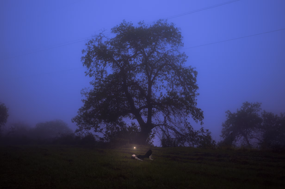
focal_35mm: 75
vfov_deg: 18.1
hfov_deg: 27.0
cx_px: 142
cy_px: 94
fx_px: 593
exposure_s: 1/2000
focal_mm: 50
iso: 100
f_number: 1.8
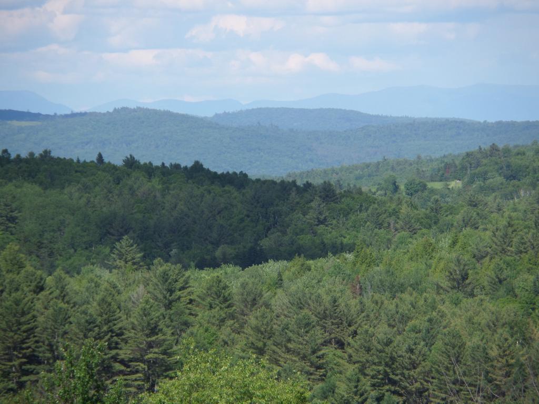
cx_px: 270
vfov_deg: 4.1
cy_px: 202
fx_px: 5621
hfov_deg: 5.5
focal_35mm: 361
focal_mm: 58.7
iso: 100
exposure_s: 1/500
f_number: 5
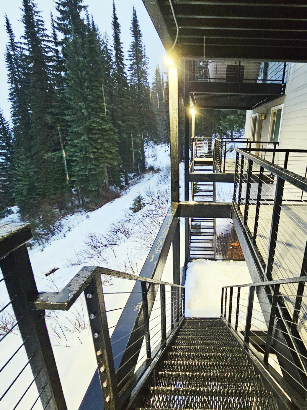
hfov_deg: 70.0
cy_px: 214
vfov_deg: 87.7
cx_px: 198
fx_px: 213
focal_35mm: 18
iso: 640
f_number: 2.2
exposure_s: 1/24
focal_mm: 2.2
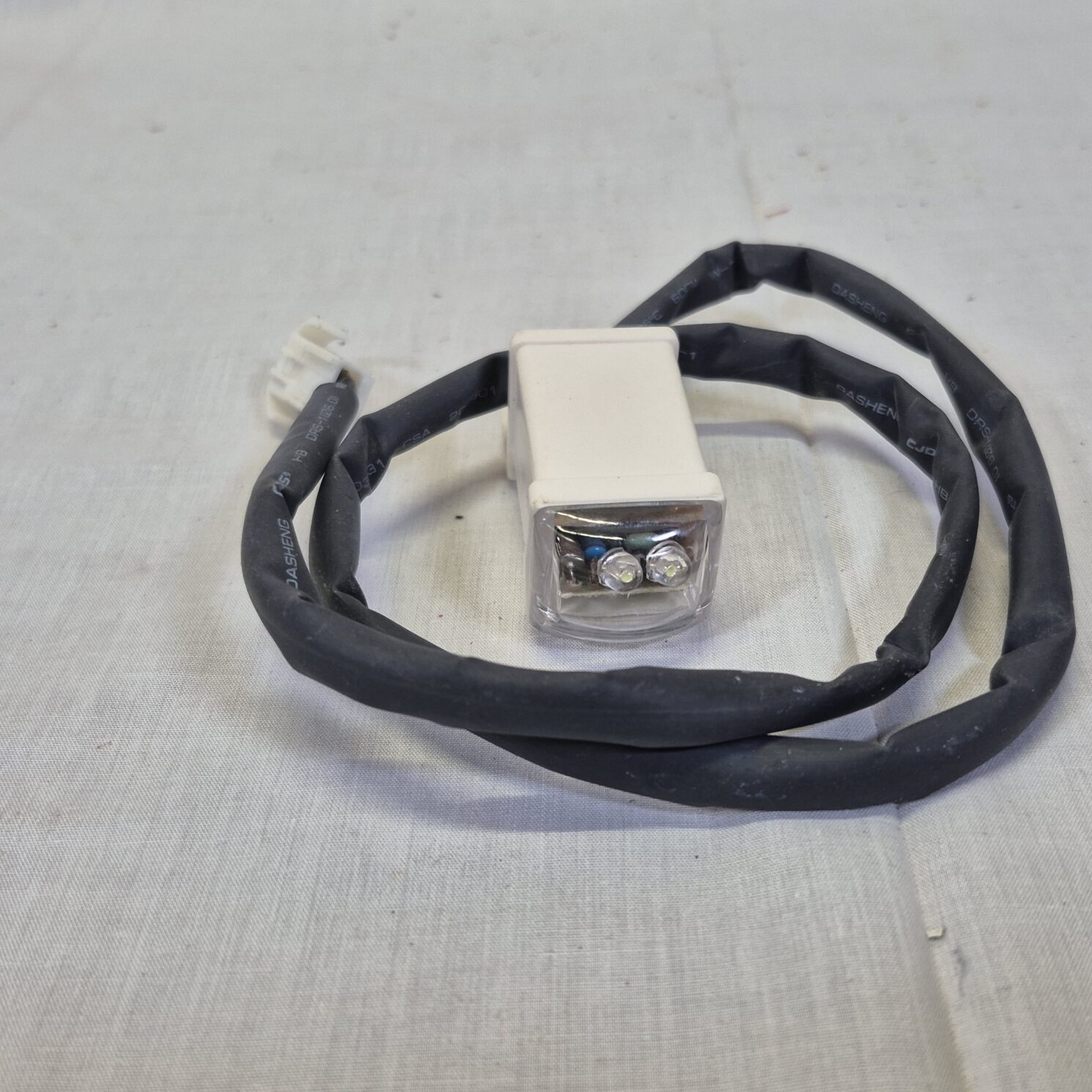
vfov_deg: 47.2
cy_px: 587
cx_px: 587
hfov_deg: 47.2
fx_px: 1249
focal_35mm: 35
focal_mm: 5.4
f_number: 1.8
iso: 125
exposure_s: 1/120
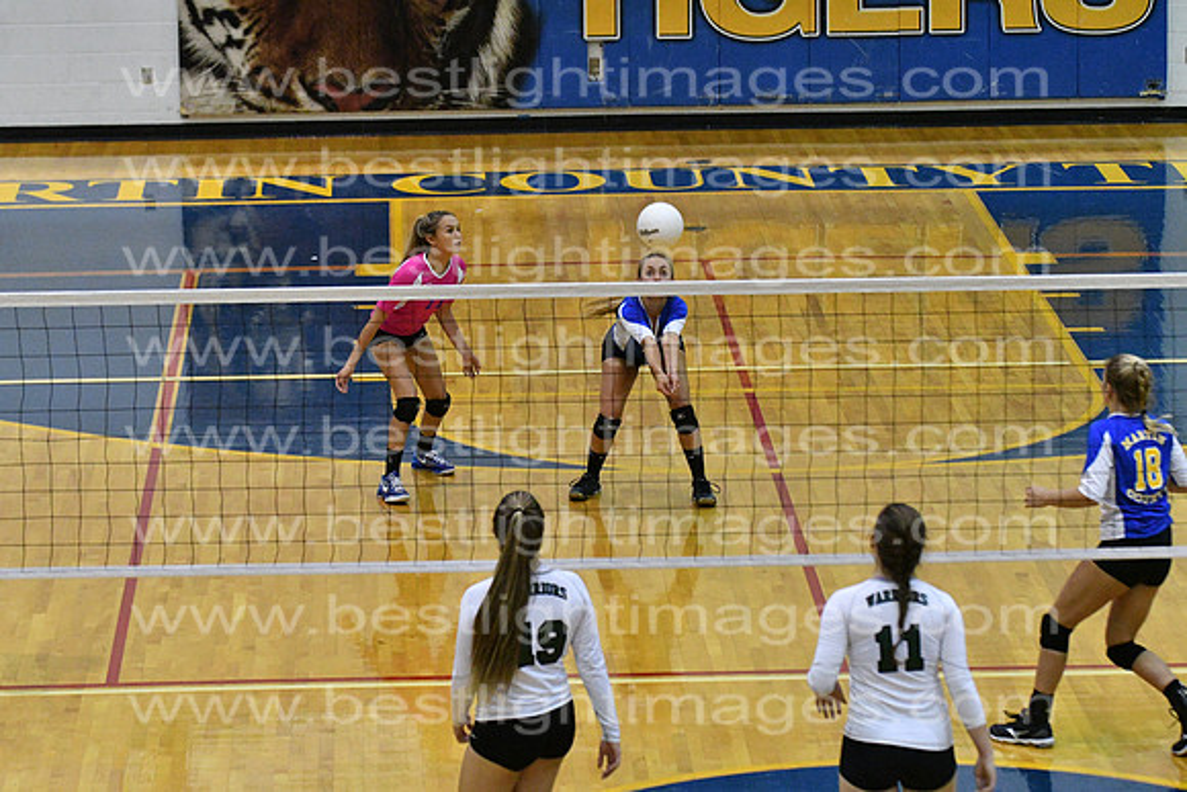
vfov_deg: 6.5
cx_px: 594
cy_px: 396
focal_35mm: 210
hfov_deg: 9.8
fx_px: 6925
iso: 8000
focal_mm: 140
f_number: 4
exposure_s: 1/640
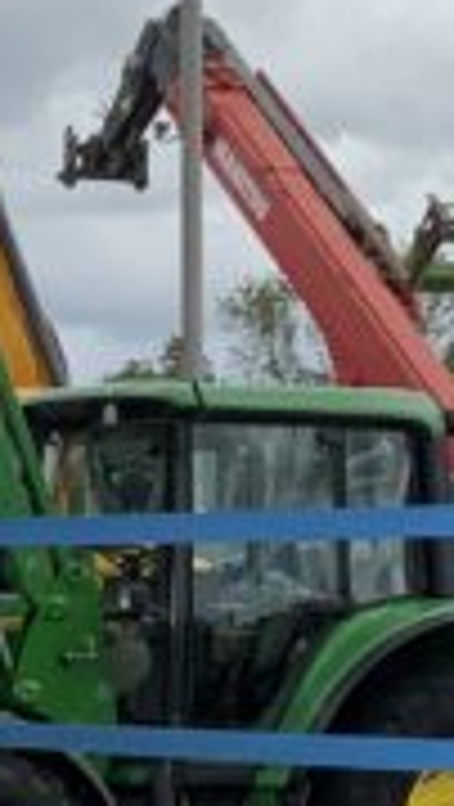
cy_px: 1058
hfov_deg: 6.7
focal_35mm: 181
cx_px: -45
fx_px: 3865
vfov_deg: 11.6
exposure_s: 1/1786
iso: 16
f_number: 1.8
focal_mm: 3
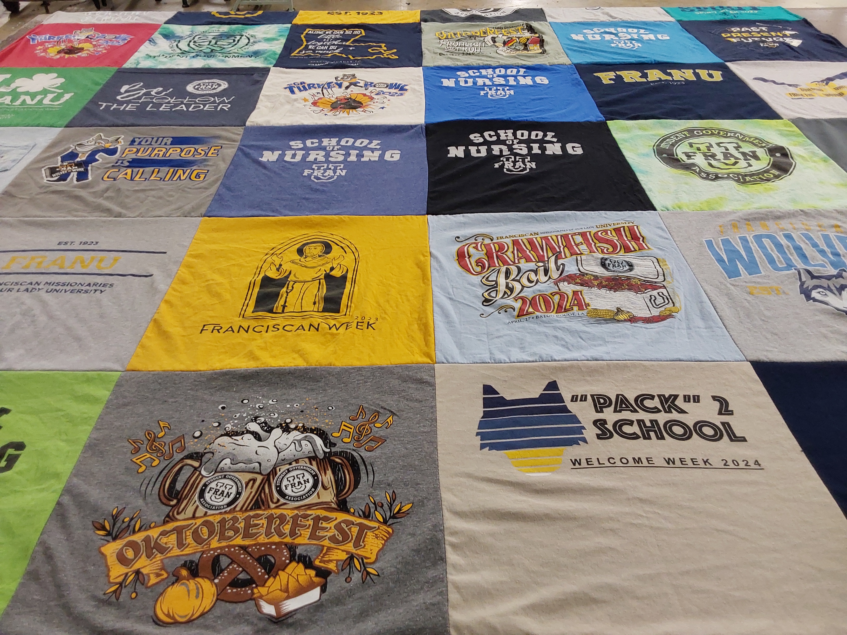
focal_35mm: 28
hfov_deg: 63.4
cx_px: 424
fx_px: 685
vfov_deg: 49.7
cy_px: 318
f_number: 1.9
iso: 100
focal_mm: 2.91
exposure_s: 1/60
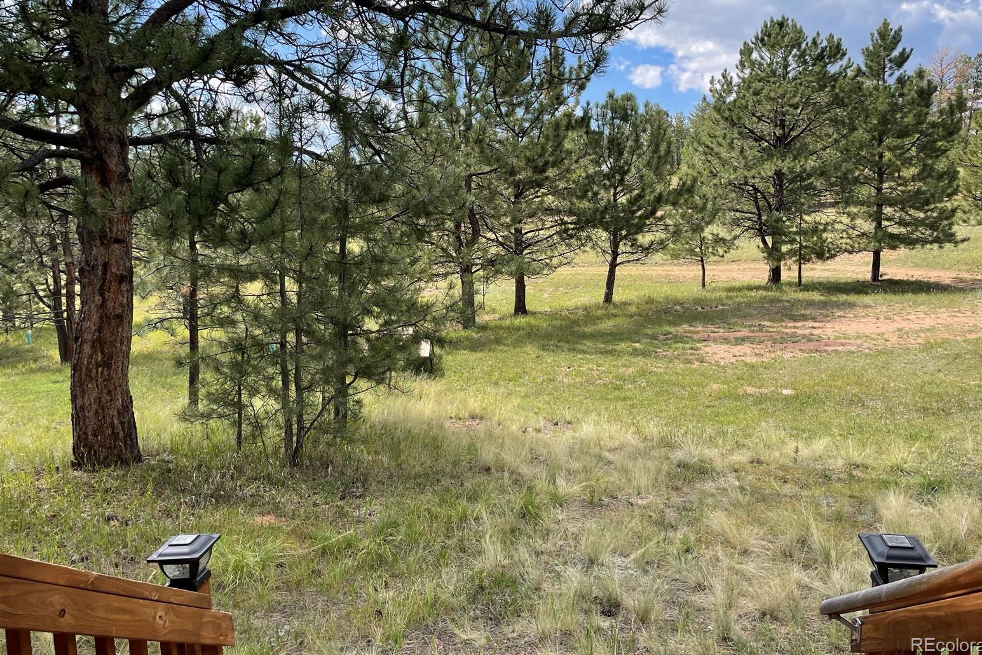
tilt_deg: -4.7
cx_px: 505
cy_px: 277
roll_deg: +2.1
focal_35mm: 28
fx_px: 764
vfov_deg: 46.2
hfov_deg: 65.5
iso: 32
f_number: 1.6
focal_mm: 4.2
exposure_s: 1/1159
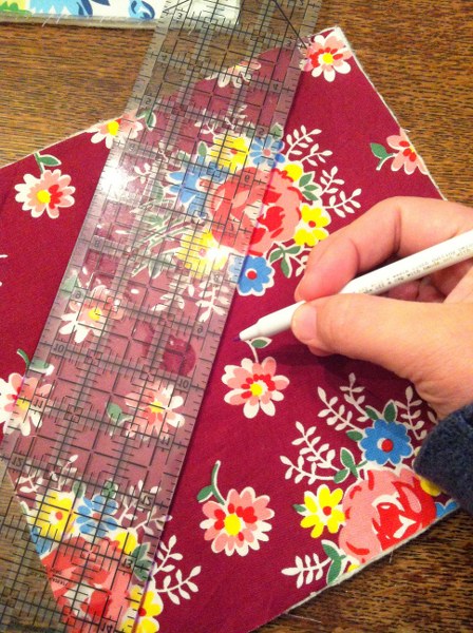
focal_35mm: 35
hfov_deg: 40.6
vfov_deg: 52.7
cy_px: 316
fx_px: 639
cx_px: 236
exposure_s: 1/15
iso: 400
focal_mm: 3.85
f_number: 2.8
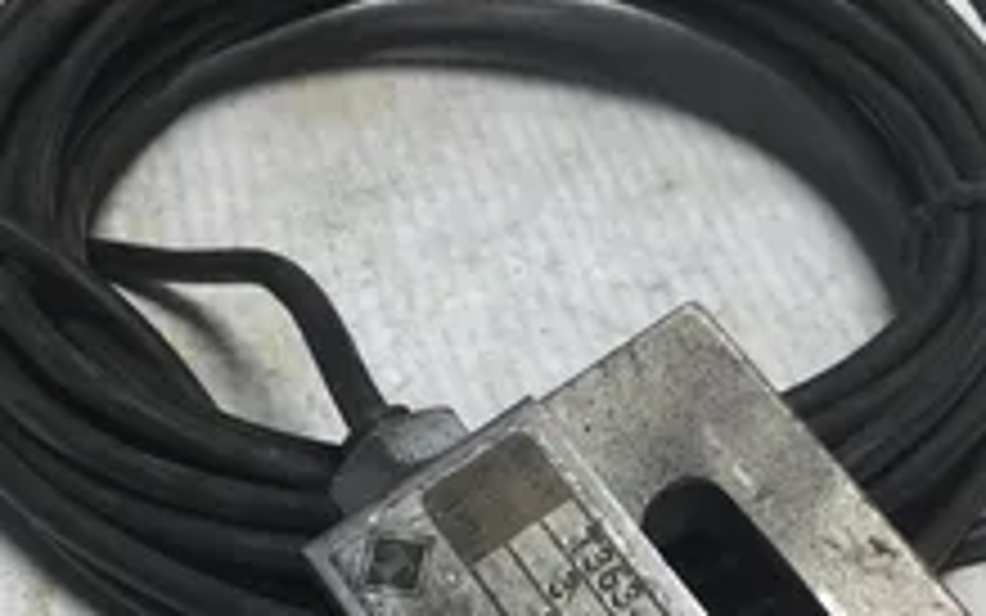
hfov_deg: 33.9
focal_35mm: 60
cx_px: 594
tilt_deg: -44.6
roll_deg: -4.3
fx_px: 1613
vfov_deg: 21.3
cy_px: 535
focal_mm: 3.3
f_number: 2.4
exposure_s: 1/120
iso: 32
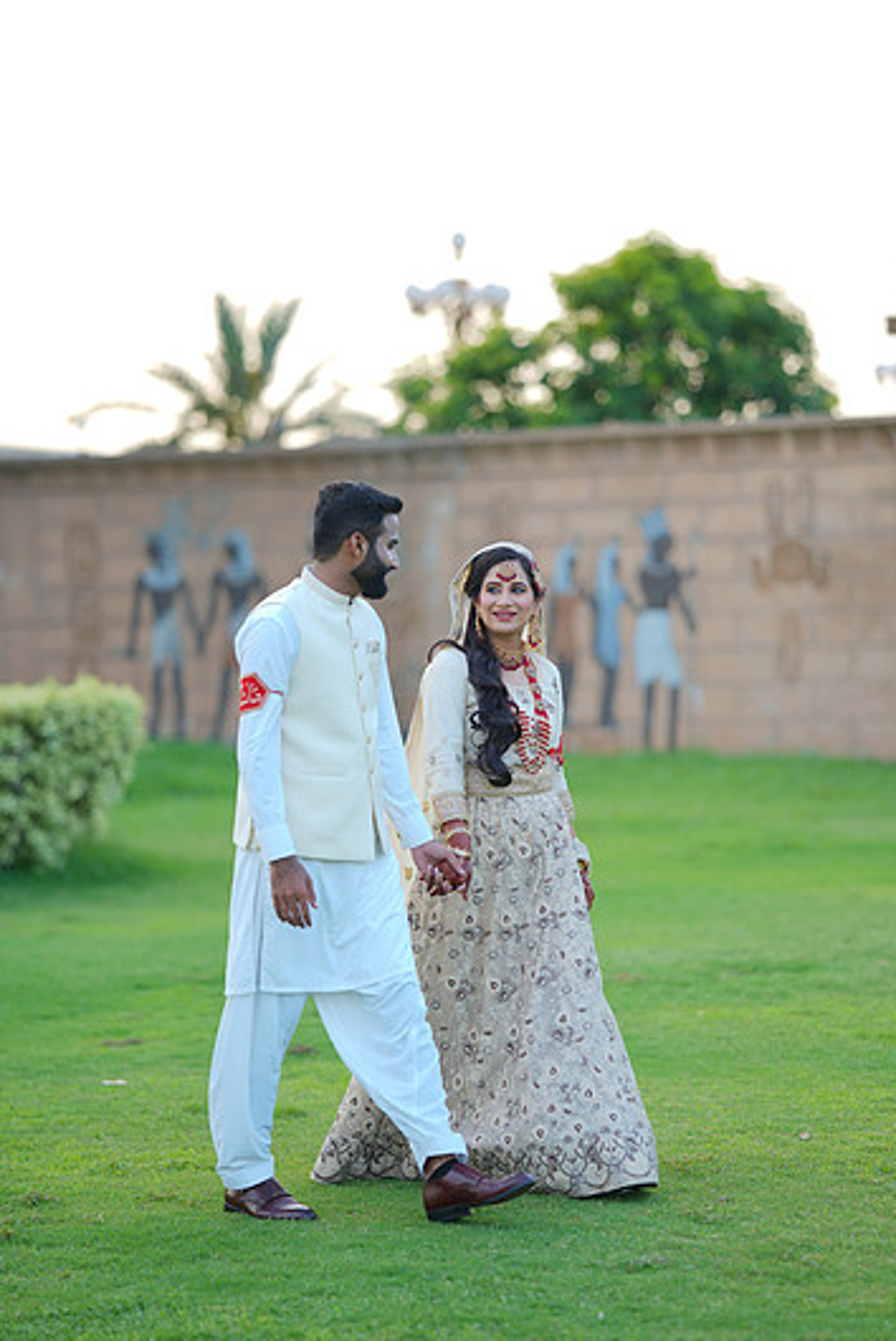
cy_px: 678
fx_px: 3467
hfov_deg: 14.7
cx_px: 470
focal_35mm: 93
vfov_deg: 21.9
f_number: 1.4
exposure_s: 1/400
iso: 64
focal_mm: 85
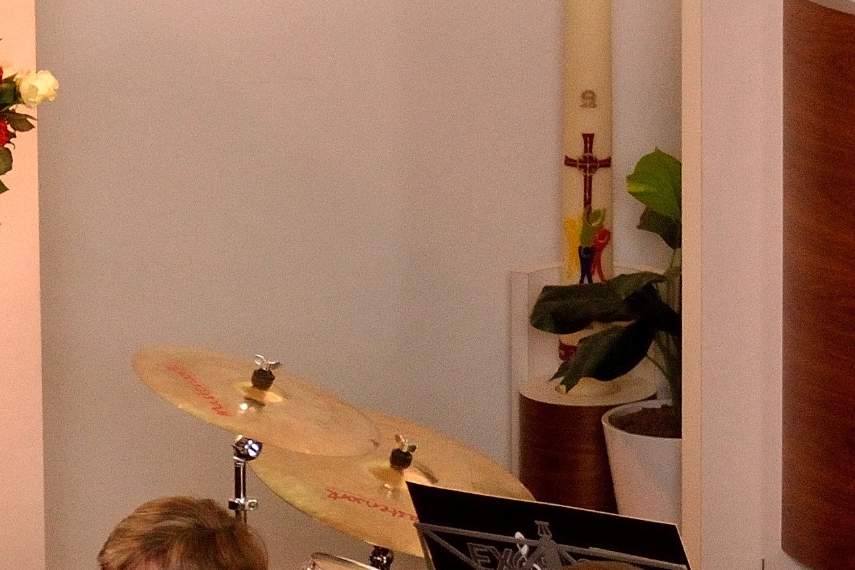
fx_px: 8833
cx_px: -396
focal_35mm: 372
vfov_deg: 3.7
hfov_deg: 5.5
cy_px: 464
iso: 1600
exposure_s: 1/60
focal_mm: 70
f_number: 4.5
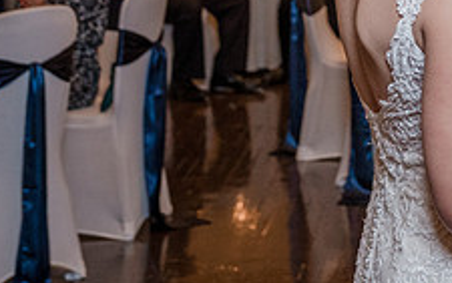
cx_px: 490
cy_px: -191
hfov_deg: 14.1
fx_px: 1788
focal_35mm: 145
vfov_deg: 8.8
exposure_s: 1/100
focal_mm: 42
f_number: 4
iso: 2000
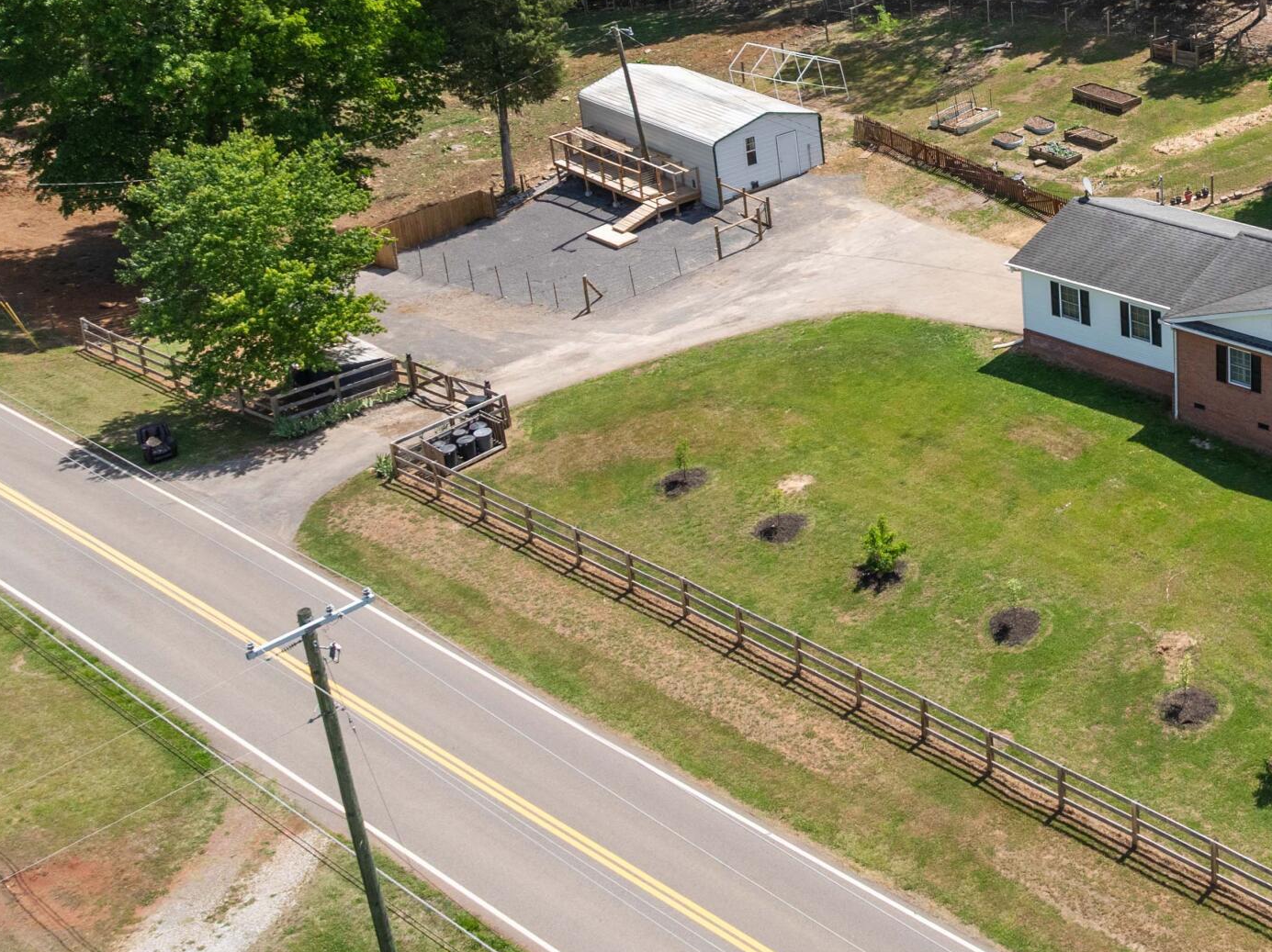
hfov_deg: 33.7
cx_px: 1269
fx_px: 1910
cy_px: 169
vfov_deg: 27.4
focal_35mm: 52
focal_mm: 12.29
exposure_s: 1/80
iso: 110
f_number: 2.8
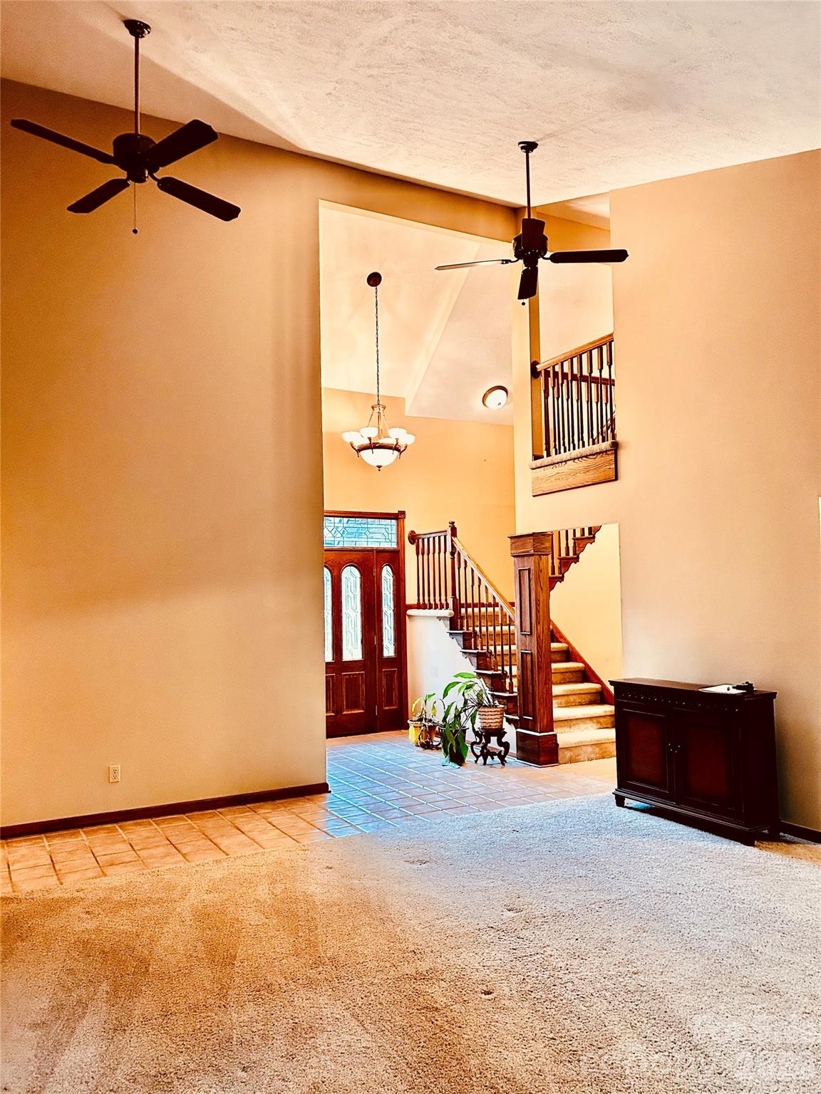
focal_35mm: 26
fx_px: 822
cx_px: 410
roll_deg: +0.9
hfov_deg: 53.1
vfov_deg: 67.3
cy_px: 547
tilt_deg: +3.9
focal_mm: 5.7
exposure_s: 1/60
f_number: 1.5
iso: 320
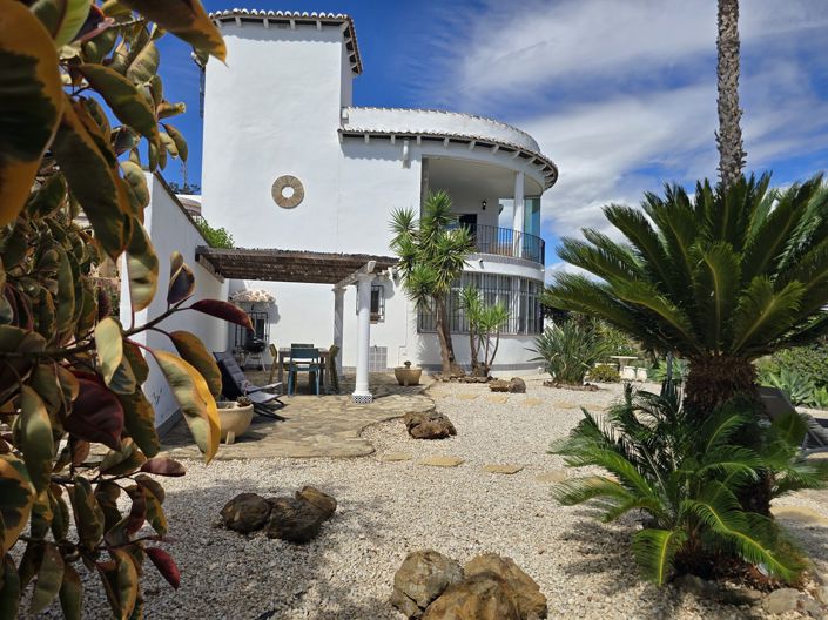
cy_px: 310
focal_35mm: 23
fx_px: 550
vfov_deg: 58.8
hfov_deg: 74.0
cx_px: 414
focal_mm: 6.3
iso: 12
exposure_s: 1/1111
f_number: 1.7
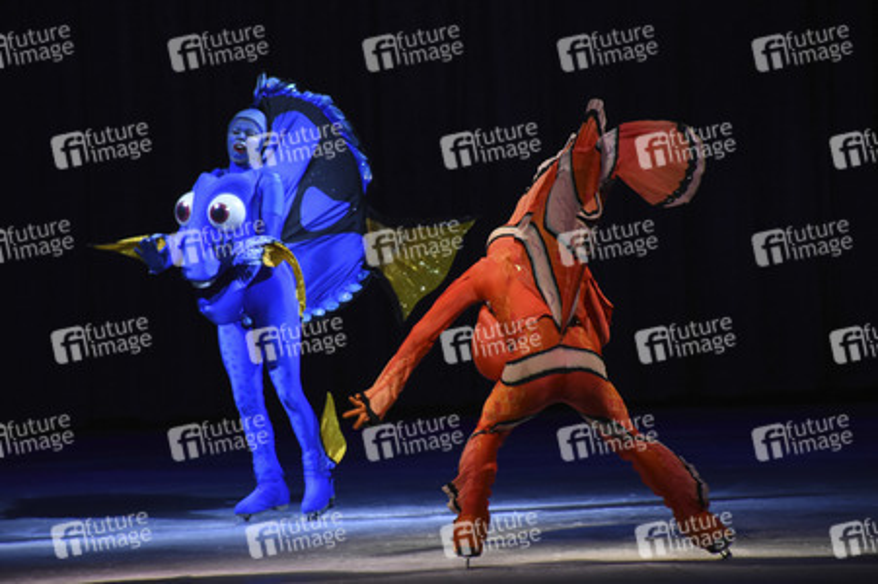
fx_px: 5118
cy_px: 292
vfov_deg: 6.5
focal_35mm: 210
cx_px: 439
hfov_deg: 9.8
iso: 1600
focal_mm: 140
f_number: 5.6
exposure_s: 1/400
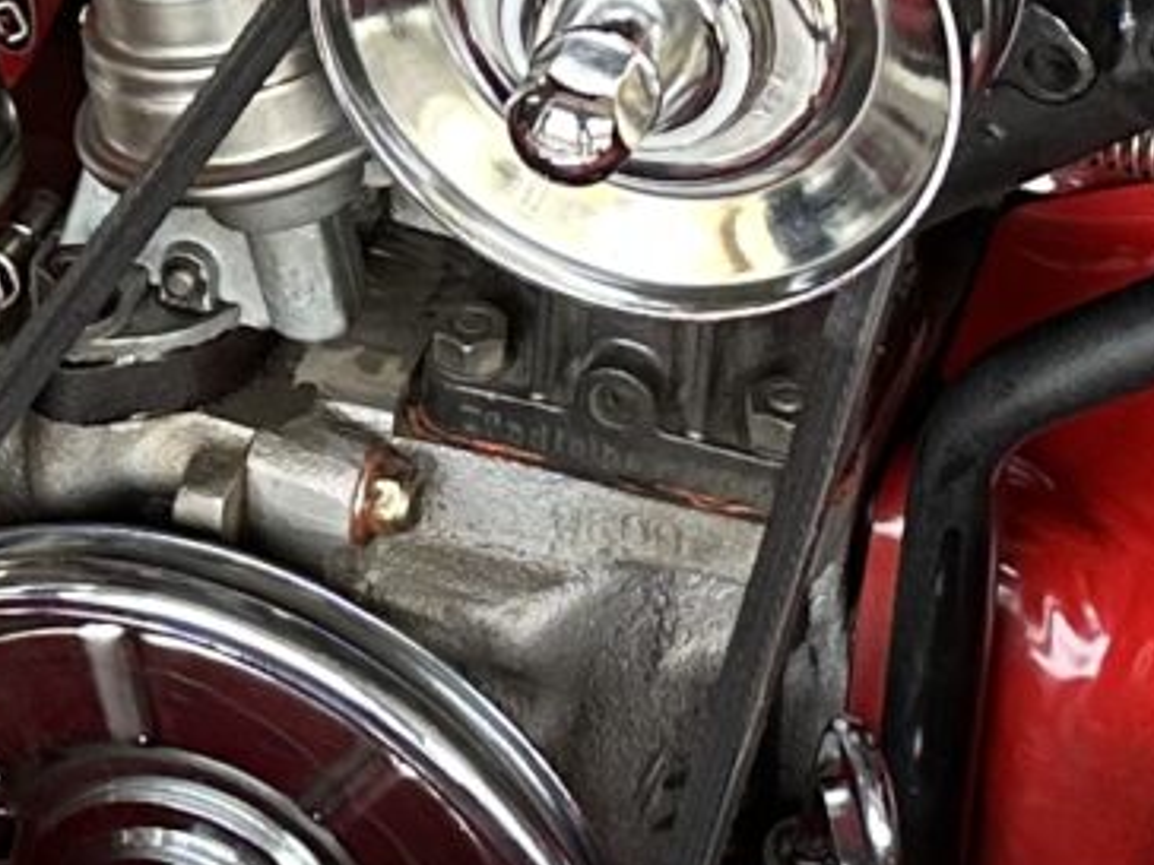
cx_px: 10
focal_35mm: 169
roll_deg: +0.3
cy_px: 89
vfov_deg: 8.8
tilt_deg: -35.2
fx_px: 5634
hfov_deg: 11.6
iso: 160
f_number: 1.78
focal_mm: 6.86
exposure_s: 1/121
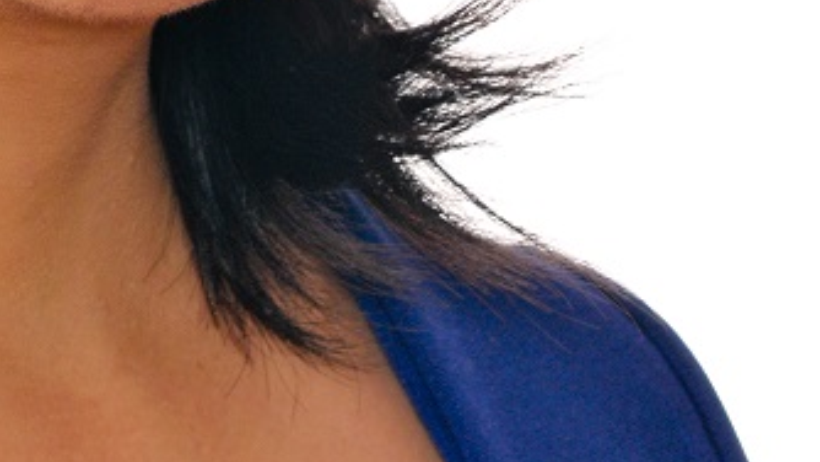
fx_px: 13374
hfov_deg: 3.5
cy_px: -57
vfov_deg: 2.0
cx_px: 5
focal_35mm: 615
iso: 200
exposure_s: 1/250
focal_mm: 122
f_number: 8
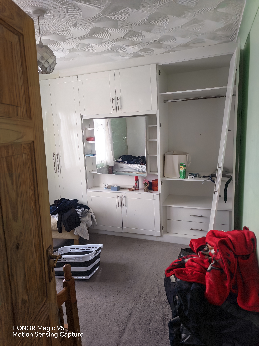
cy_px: 173
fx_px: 229
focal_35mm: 23
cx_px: 130
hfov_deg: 58.9
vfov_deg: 73.9
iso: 8000
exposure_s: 1/2000
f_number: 1.6
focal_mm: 5.4
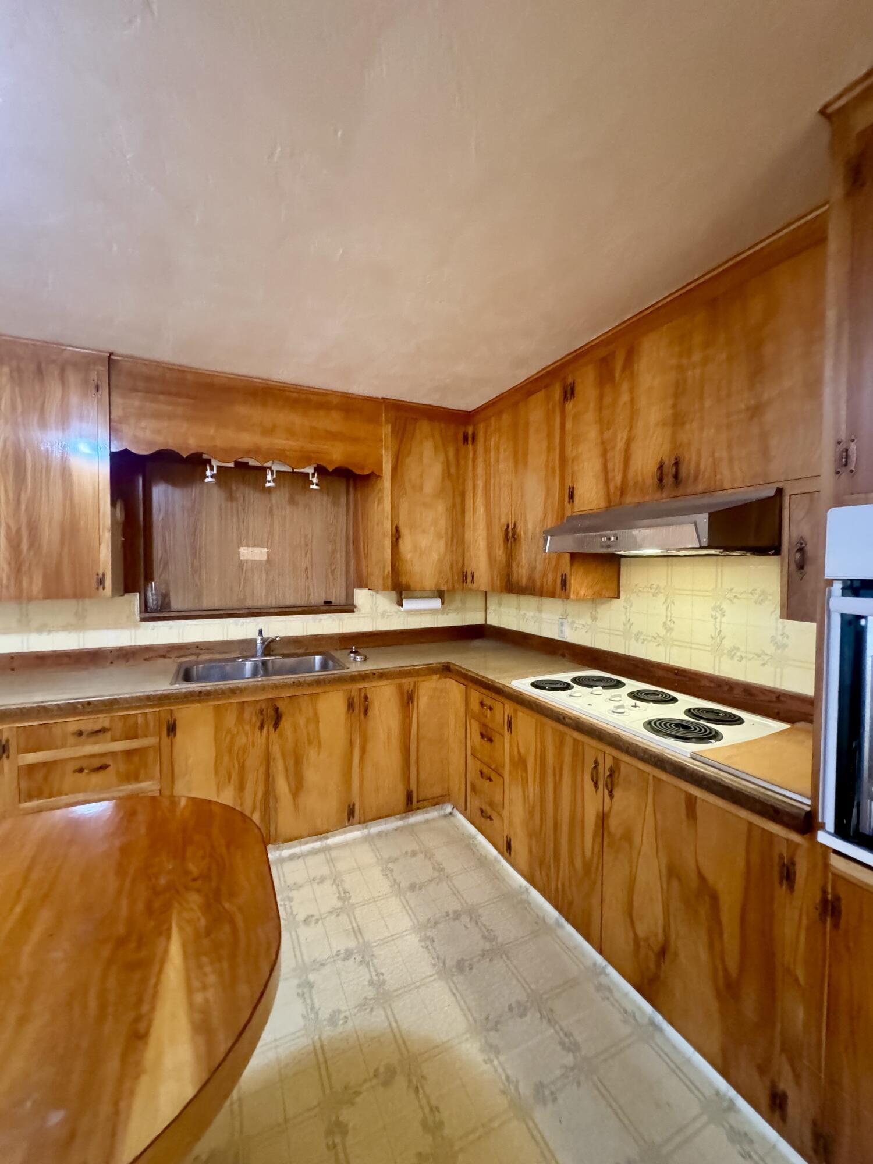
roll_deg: +0.5
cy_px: 582
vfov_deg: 102.1
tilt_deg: -2.9
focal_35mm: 14
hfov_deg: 85.7
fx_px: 471
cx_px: 436
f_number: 2.2
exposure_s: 1/60
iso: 1250
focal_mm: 2.22
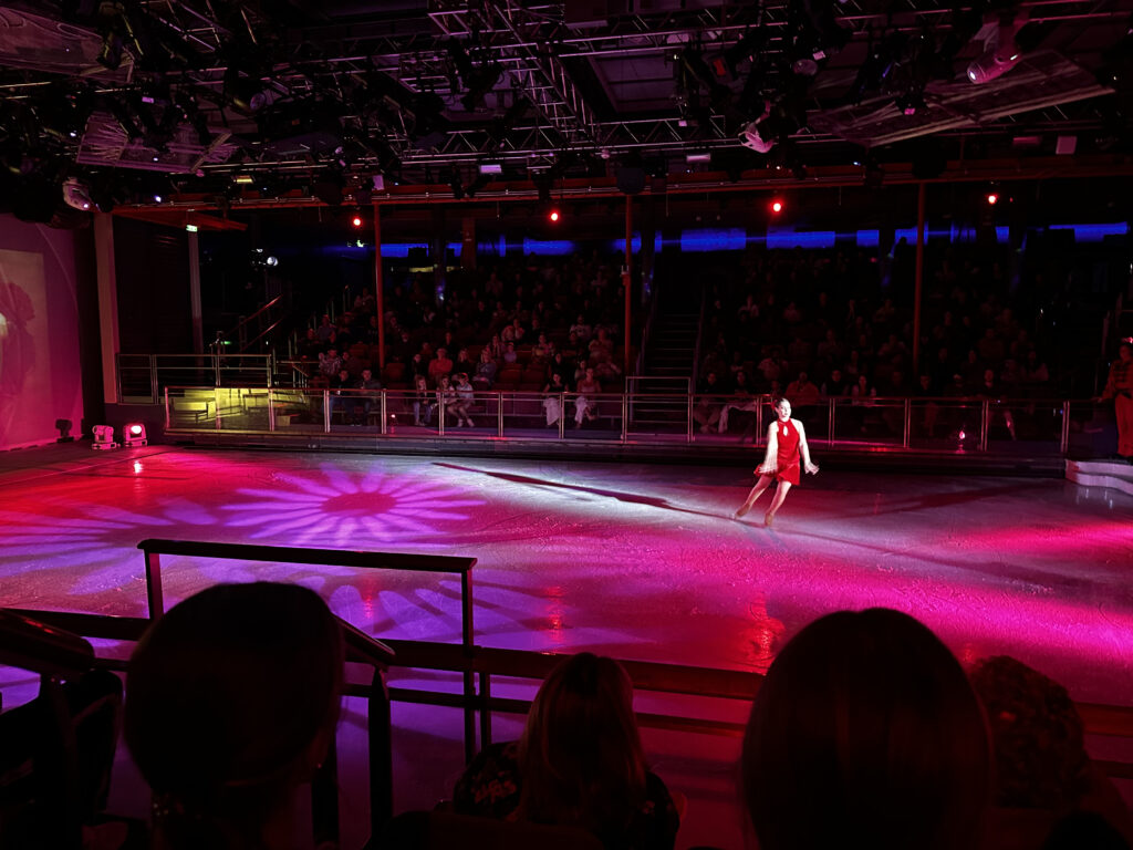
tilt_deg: -6.9
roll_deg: -0.1
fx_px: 786
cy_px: 425
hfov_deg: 71.6
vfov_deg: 56.8
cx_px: 566
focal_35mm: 24
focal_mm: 6.86
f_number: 1.78
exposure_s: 1/30
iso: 1000
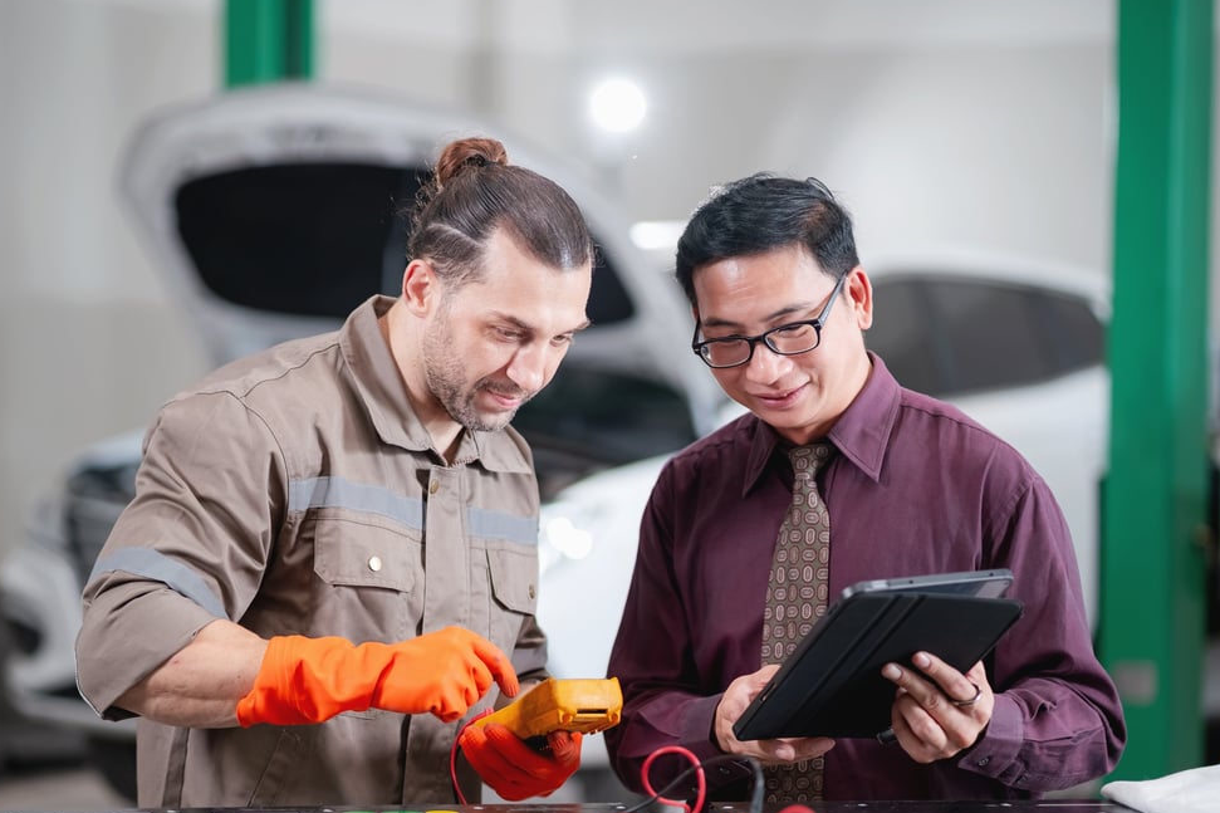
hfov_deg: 19.5
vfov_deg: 13.0
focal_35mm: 105
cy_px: 468
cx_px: 577
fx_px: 3557
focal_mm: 85
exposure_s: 1/160
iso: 640
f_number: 1.8
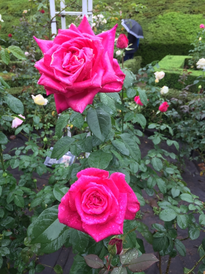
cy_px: 137
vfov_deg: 61.7
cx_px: 102
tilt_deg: -25.1
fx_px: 229
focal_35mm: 29
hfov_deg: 48.2
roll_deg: -1.1
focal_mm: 4.15
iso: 32
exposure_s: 1/60
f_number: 2.2
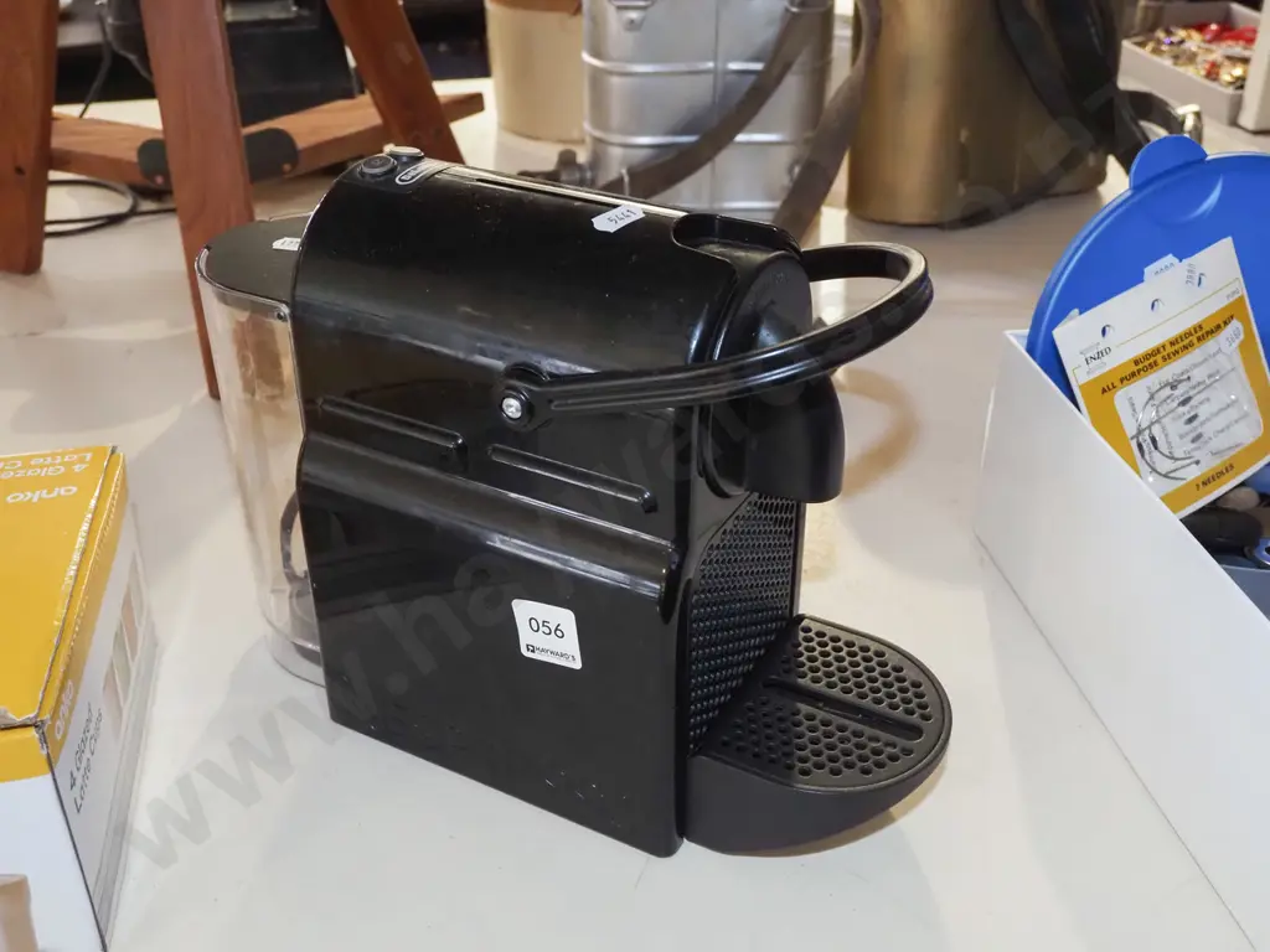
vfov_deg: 37.7
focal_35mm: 38
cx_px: 635
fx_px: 1394
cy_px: 476
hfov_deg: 49.0
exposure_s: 1/60
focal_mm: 19
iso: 2500
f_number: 5.6
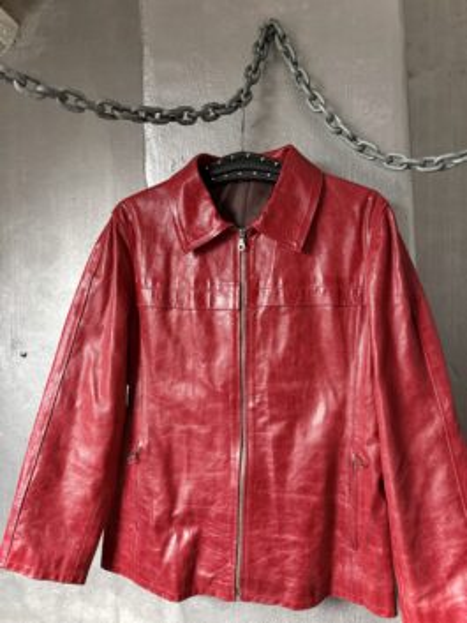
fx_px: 431
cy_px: 312
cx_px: 234
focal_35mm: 24
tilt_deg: +0.6
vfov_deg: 71.6
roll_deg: -0.5
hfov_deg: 56.8
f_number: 1.78
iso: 1000
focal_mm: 6.76
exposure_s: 1/37
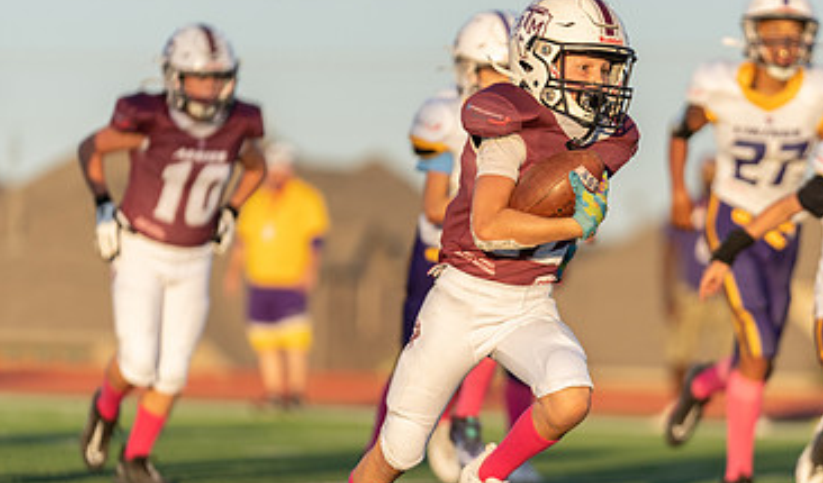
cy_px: 281
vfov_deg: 3.4
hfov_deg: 5.7
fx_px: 8228
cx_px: 573
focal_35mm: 373
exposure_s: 1/2000
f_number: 2.8
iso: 250
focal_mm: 200
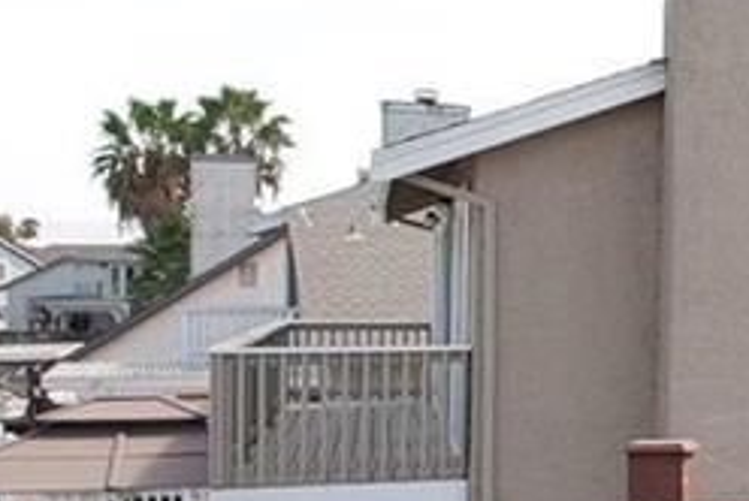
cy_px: 302
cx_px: 1583
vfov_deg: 14.7
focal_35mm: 93
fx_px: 1937
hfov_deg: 16.0
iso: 80
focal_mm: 11
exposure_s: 1/200
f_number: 4.5
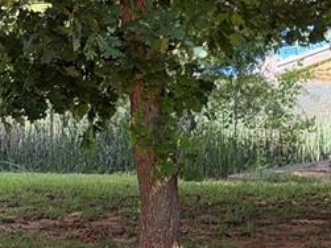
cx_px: 359
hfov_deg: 10.0
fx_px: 1873
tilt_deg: -2.6
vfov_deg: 7.5
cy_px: -34
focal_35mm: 196
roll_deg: +1.1
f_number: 1.78
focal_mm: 6.76
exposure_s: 1/447
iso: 100
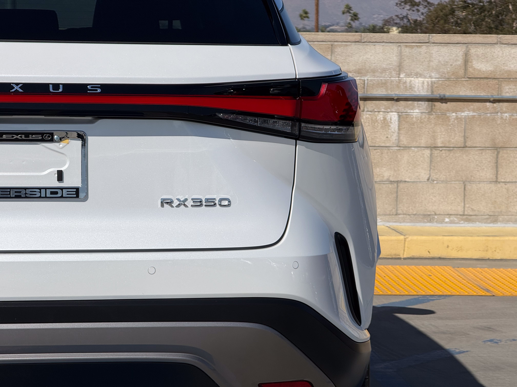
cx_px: 258
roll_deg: -1.0
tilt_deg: -4.0
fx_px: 1792
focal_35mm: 120
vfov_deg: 12.3
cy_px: 194
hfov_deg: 16.4
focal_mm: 15.66
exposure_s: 1/3344
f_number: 2.8
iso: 40
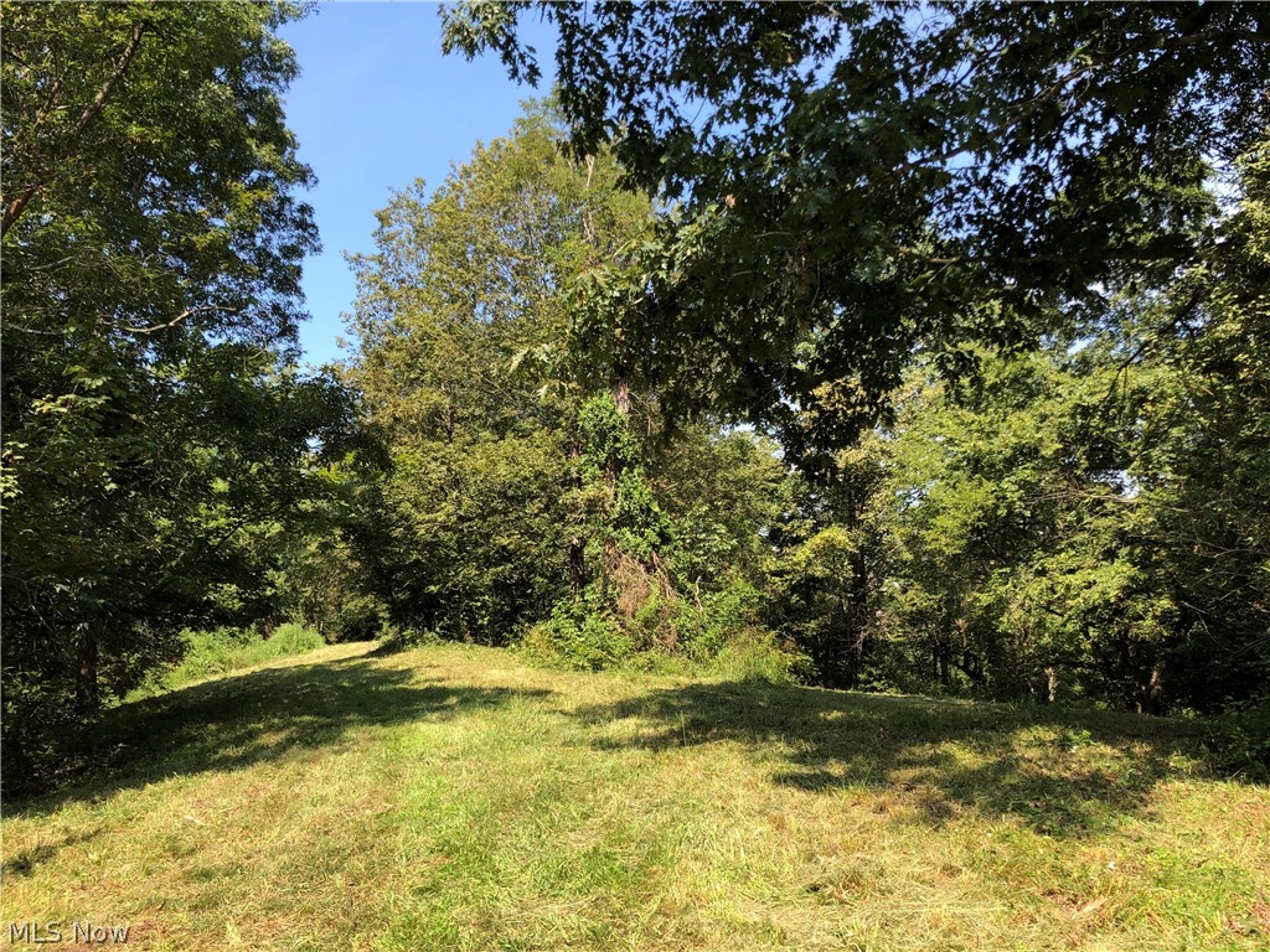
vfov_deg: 49.7
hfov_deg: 63.4
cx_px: 635
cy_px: 476
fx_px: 1027
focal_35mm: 28
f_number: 1.8
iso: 20
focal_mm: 4
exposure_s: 1/484
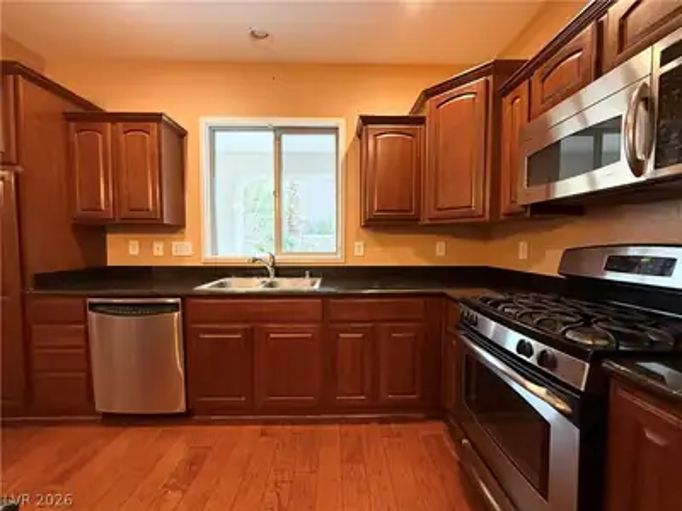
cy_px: 256
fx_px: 276
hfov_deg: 102.1
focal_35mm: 14
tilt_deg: -2.4
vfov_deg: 85.7
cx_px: 341
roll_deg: -0.4
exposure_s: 1/60
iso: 320
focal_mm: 2.22
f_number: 2.2
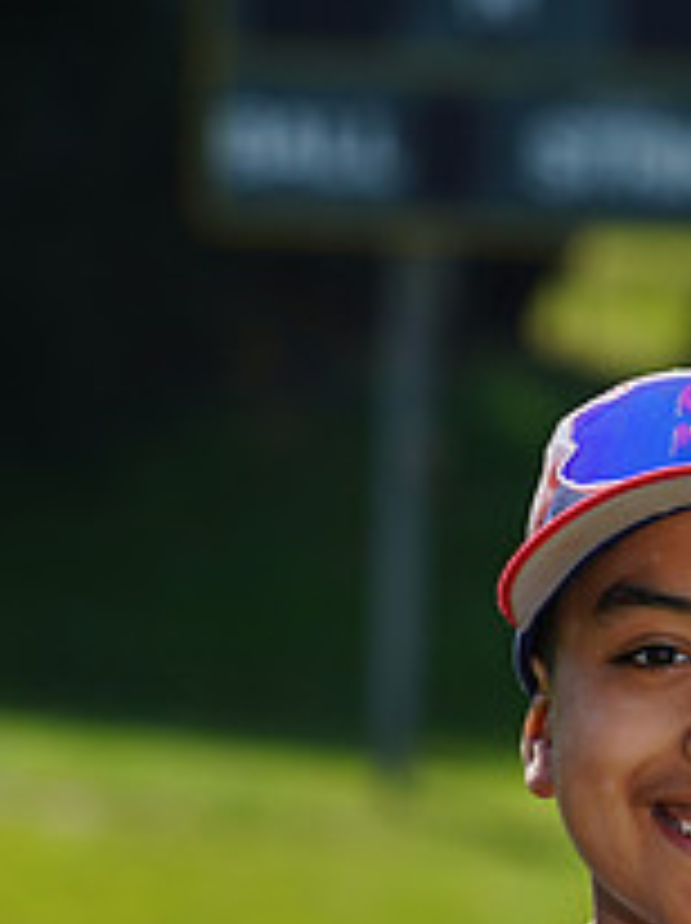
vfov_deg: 3.7
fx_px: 14162
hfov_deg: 2.8
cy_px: 1220
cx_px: 783
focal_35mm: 531
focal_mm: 196
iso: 100
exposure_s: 1/250
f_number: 8
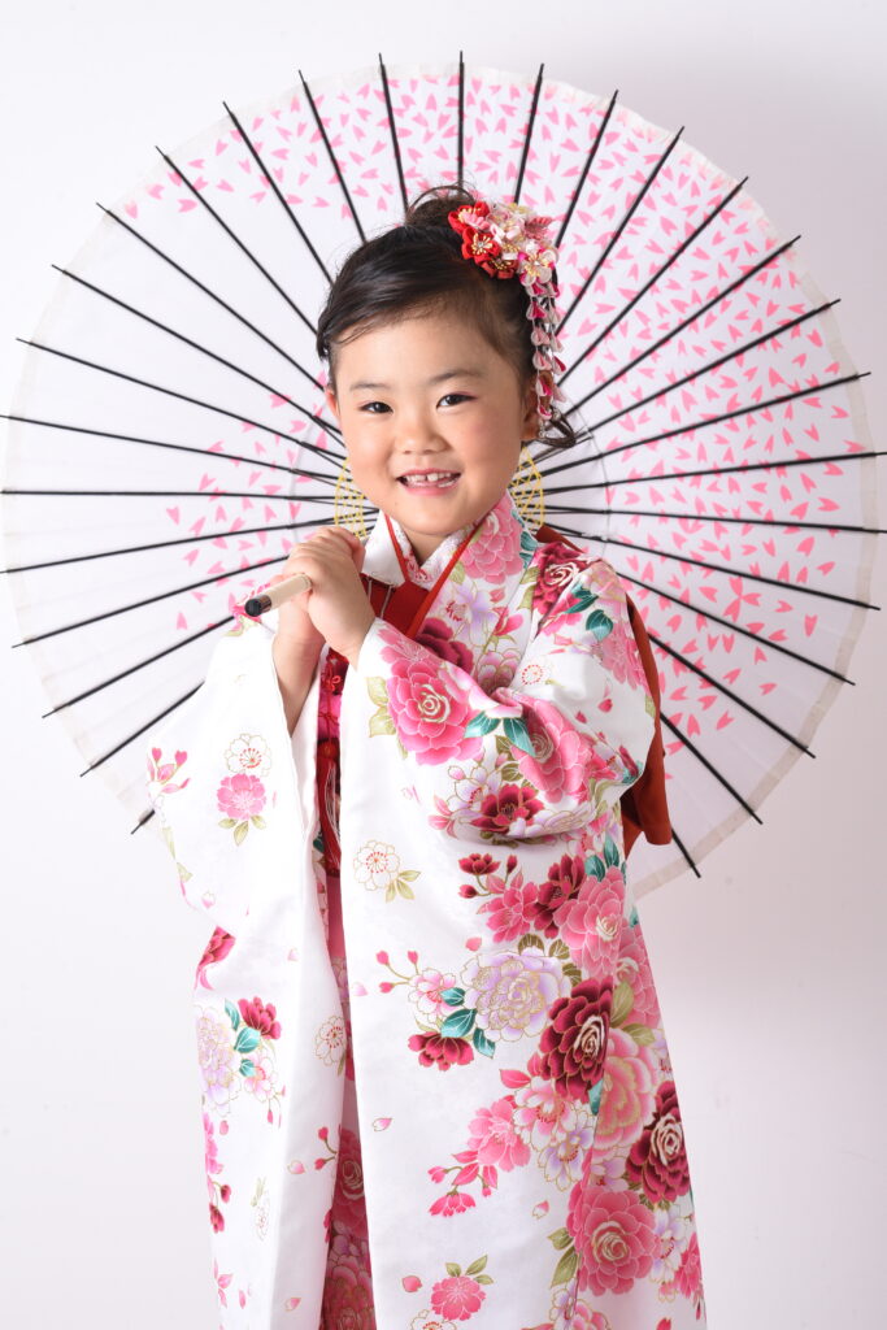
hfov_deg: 16.1
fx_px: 3140
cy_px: 665
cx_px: 444
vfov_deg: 23.9
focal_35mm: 85
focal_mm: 85
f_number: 8
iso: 1000
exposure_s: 1/160
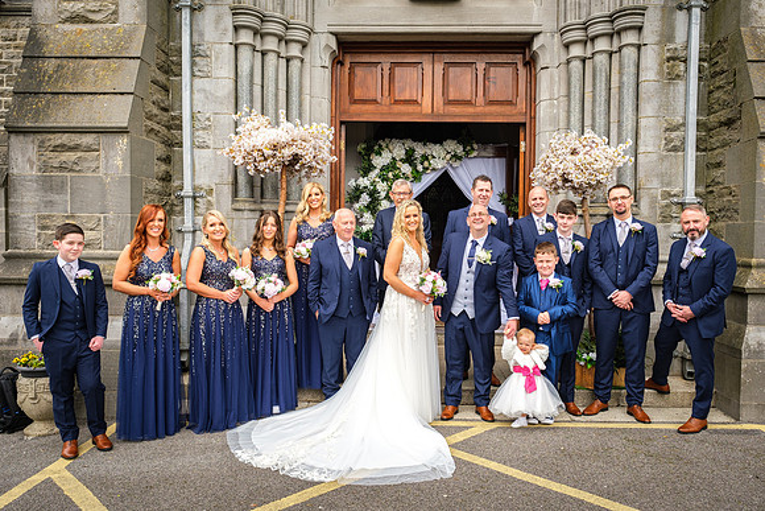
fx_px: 557
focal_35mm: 26
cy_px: 262
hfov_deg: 68.9
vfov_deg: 49.2
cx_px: 399
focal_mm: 16
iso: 160
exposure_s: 1/250
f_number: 4.5
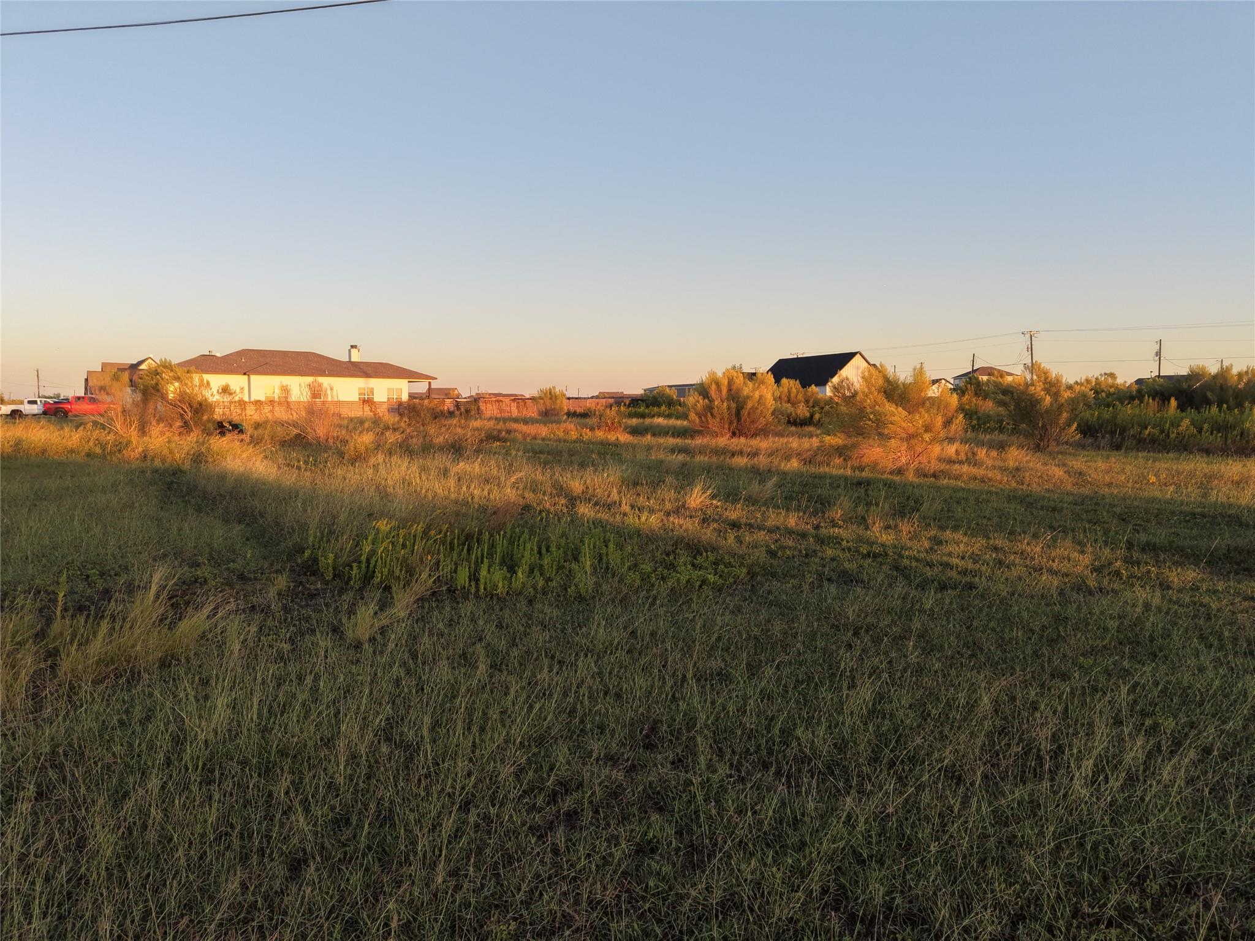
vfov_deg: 56.8
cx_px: 628
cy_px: 470
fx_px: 870
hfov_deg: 71.6
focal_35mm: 24
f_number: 1.8
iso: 230
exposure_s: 1/1000
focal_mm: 8.67
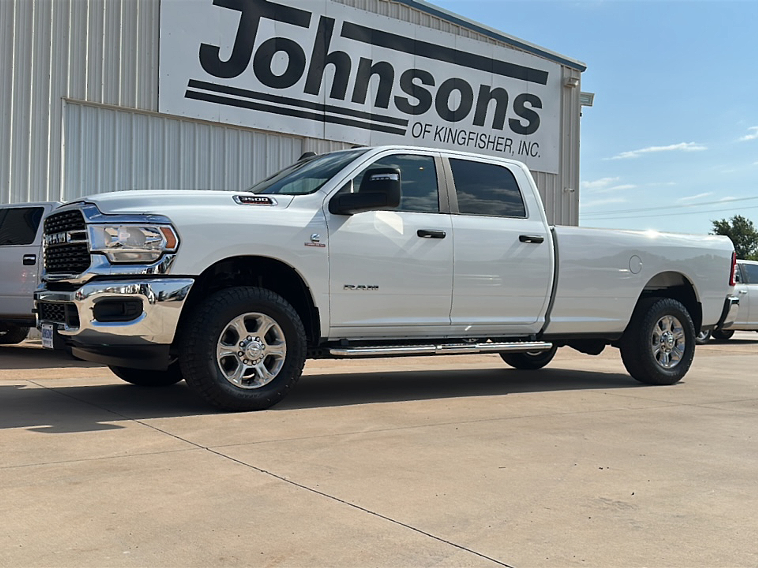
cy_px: 284
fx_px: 679
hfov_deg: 58.4
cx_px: 379
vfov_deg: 45.4
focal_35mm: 31
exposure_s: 1/8333
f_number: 1.78
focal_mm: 6.86
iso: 80
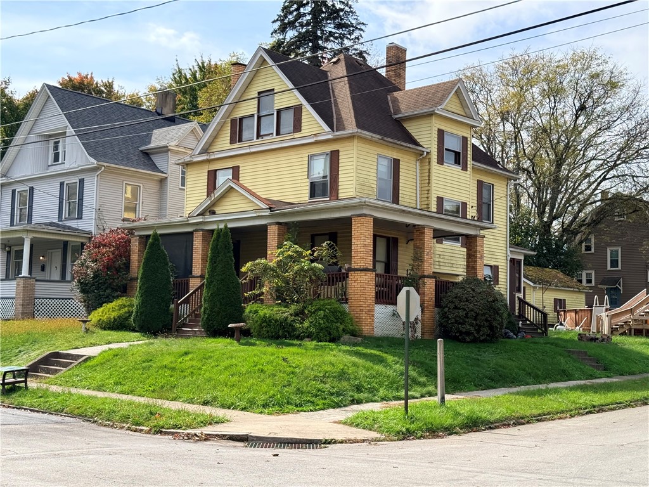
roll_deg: -1.3
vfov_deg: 30.3
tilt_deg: +5.2
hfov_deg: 39.7
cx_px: 324
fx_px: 900
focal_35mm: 48
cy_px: 244
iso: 100
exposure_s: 1/3891
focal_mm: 6.76
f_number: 1.78
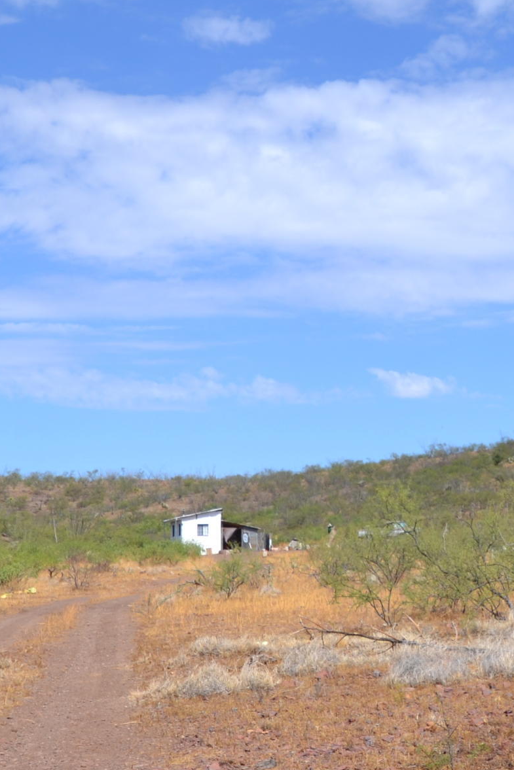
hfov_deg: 16.9
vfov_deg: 25.0
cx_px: 413
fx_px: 1719
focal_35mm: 80
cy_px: 576
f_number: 8
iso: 100
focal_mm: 21
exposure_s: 1/250
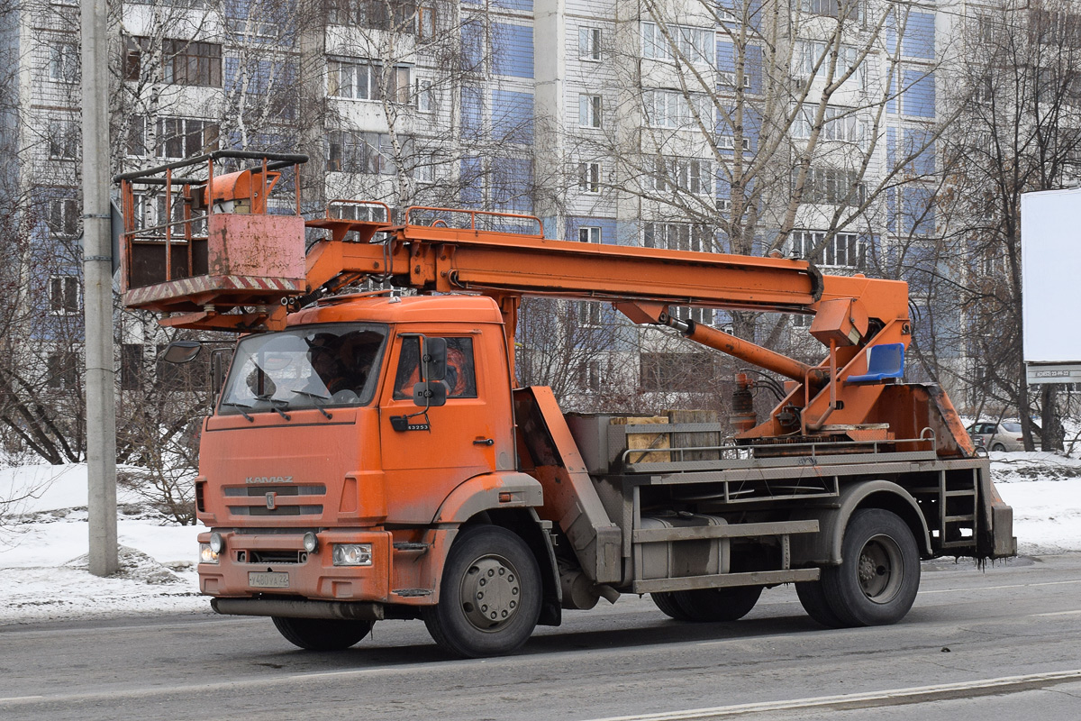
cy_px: 360
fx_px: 1711
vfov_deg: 23.8
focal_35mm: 57
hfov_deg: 35.1
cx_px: 540
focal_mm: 38
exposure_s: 1/250
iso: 400
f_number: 8
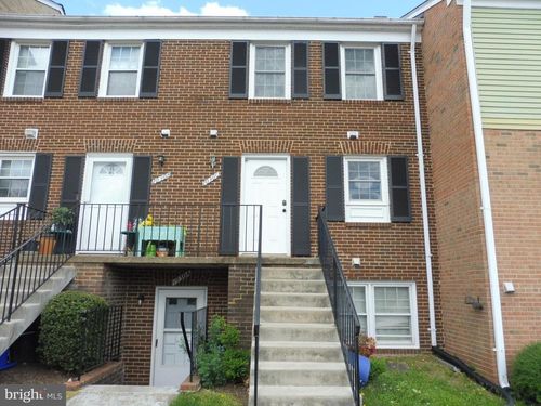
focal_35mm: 24
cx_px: 270
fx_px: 375
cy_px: 203
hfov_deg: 71.6
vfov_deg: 56.8
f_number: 4
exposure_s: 1/320
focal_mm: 4.3
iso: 100
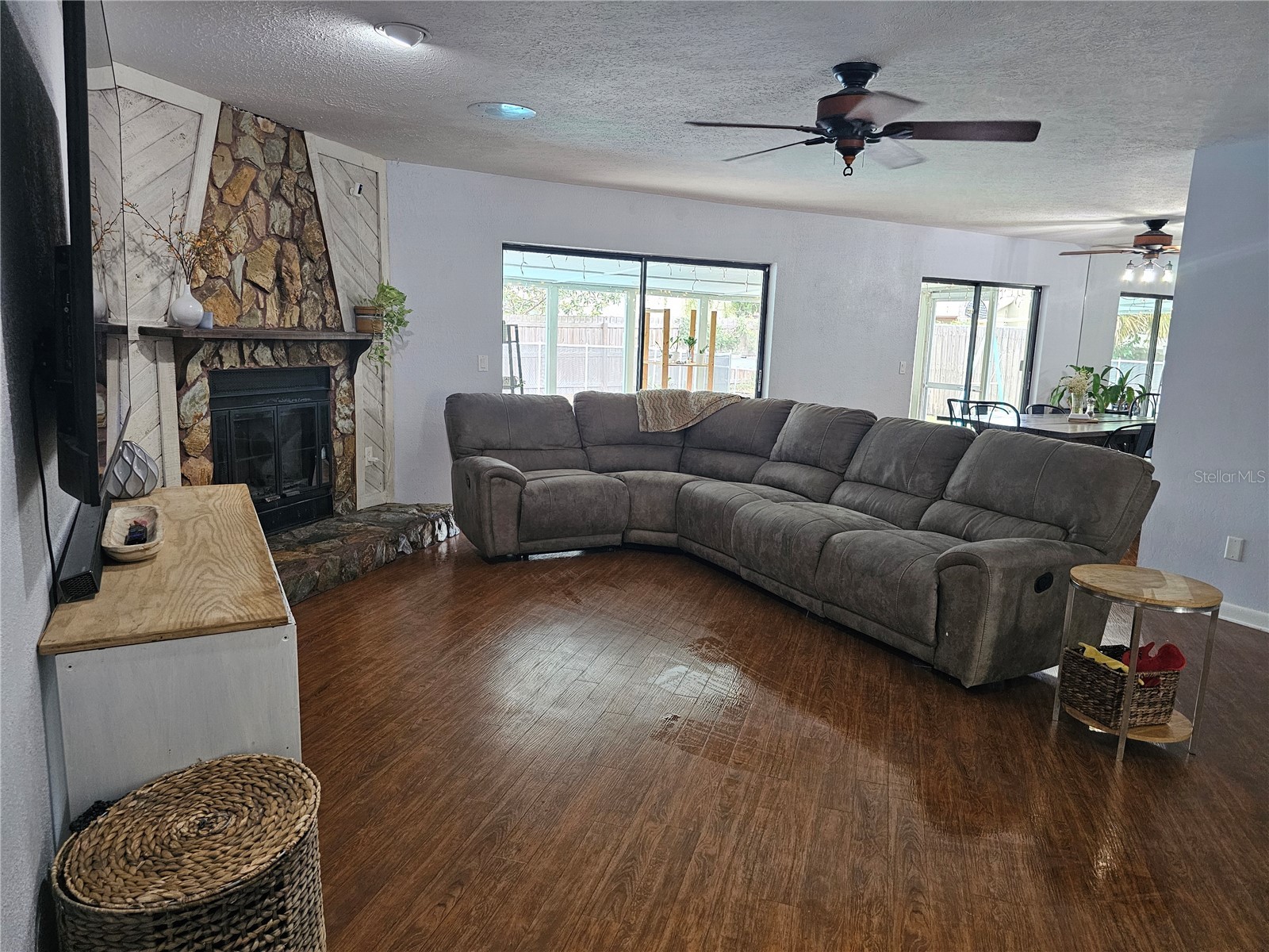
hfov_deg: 73.9
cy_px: 476
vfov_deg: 58.9
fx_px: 843
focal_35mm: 23
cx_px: 634
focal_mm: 6.3
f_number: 1.7
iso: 640
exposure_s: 1/120
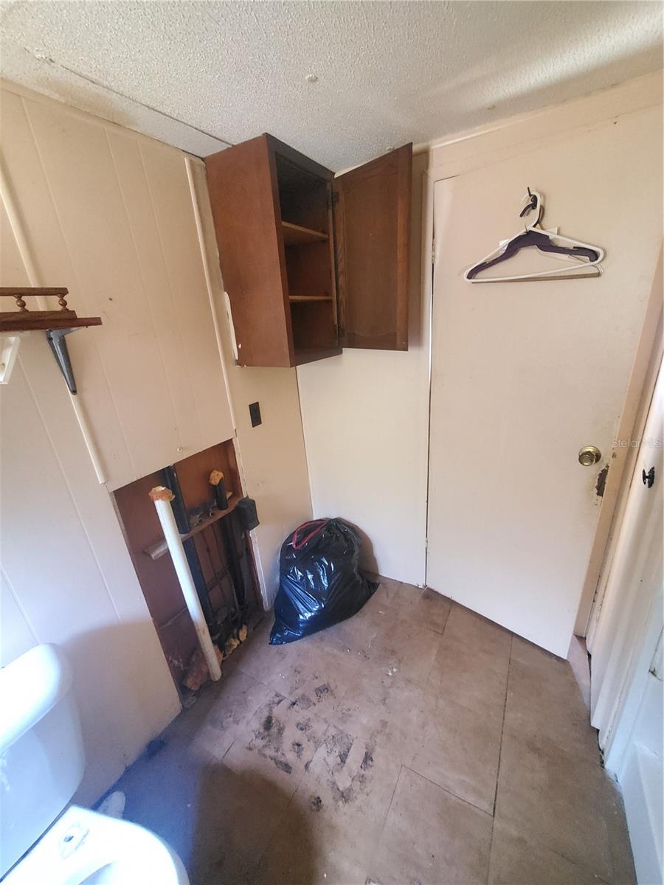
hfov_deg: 89.9
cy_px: 442
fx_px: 332
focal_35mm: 13
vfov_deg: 106.2
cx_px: 332
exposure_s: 1/9
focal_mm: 1.8
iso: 1600
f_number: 2.2
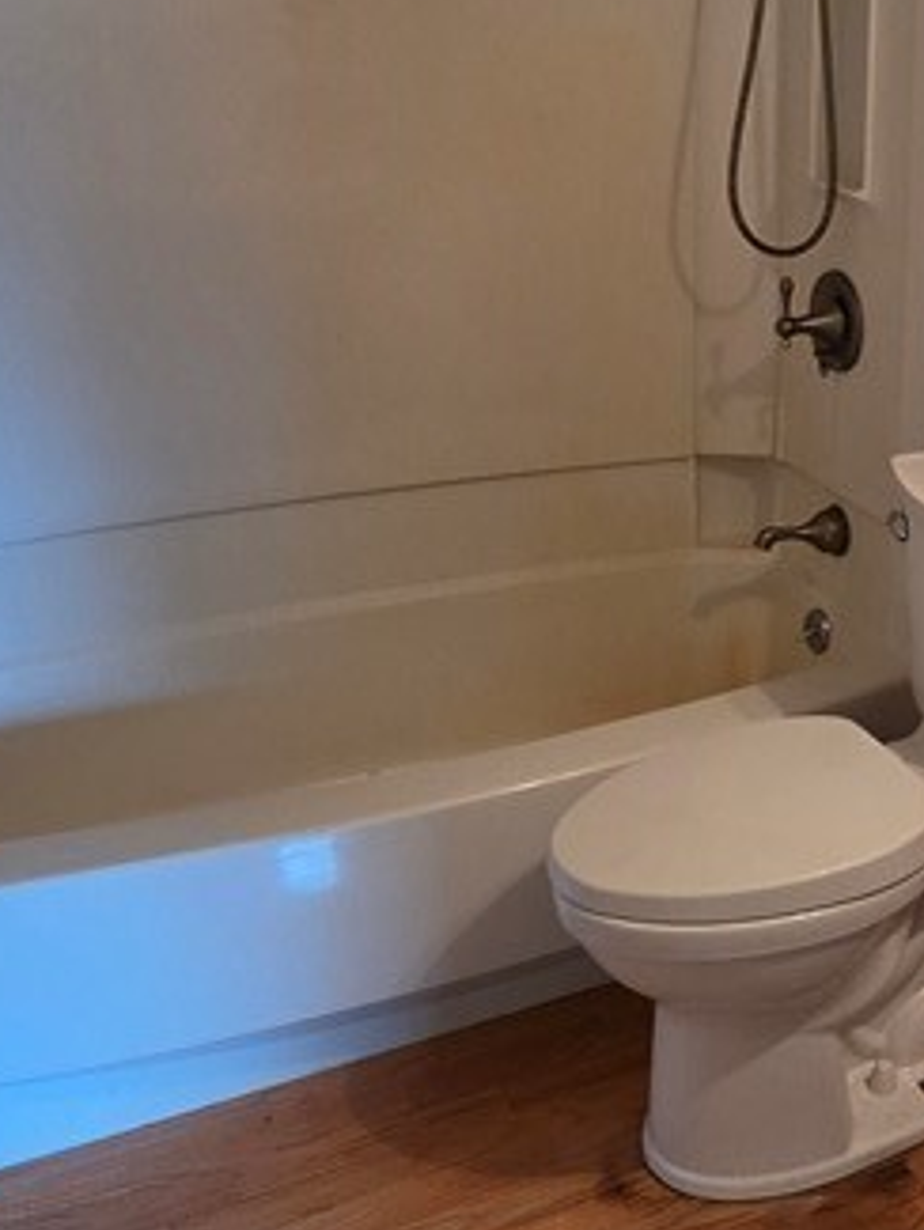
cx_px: 913
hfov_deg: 32.5
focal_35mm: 41
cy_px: 363
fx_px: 1458
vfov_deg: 44.7
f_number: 1.9
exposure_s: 1/120
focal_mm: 2.2
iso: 250
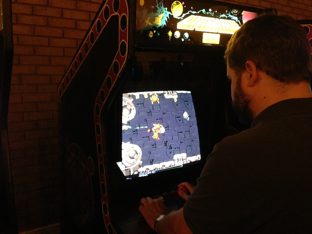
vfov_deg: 22.3
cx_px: 156
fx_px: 595
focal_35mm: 66
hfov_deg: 29.4
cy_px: 117
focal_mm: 4.12
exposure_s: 1/20
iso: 320
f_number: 2.4
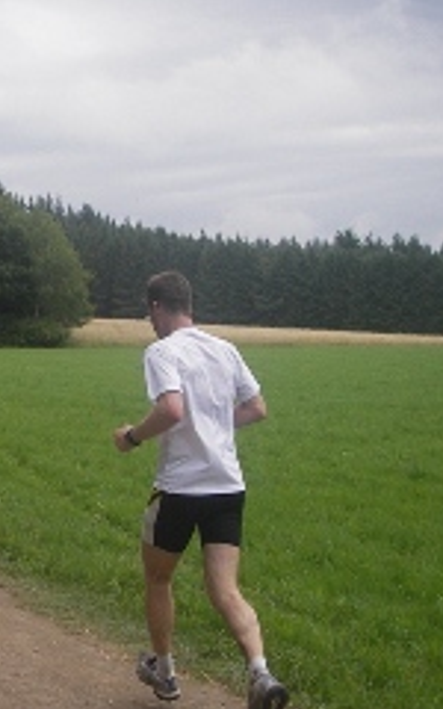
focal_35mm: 67
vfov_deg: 30.6
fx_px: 1294
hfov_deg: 18.4
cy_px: 369
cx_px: -86
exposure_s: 1/320
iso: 50
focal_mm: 6.3
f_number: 3.3
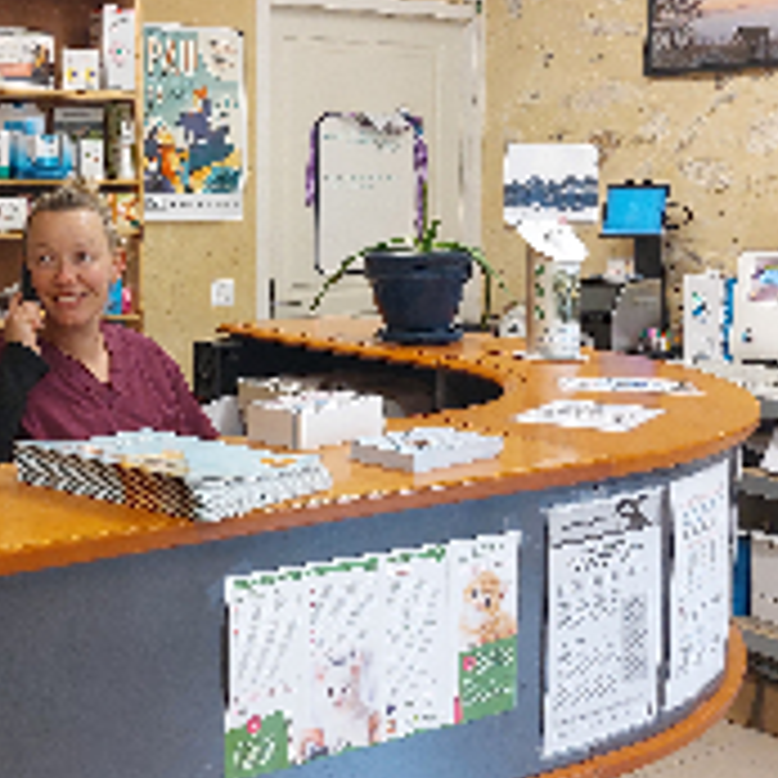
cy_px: 369
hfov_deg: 32.9
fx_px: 1297
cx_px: 216
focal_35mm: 51
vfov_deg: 33.4
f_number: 1.8
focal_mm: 5.23
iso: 200
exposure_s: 1/100
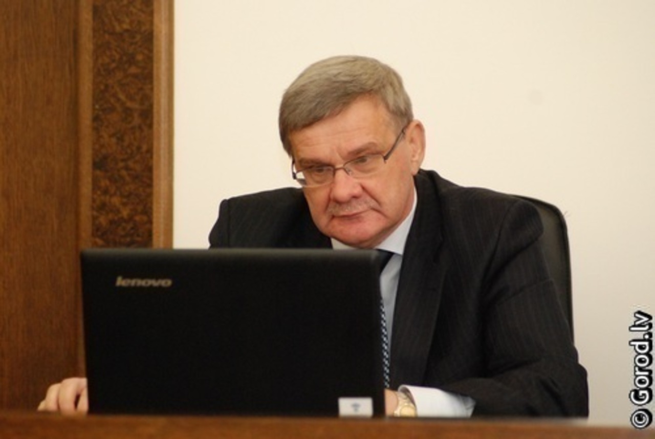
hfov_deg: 8.8
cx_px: 328
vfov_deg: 5.9
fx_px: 4237
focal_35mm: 232
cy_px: 220
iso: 1600
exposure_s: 1/125
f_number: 4.5
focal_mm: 155
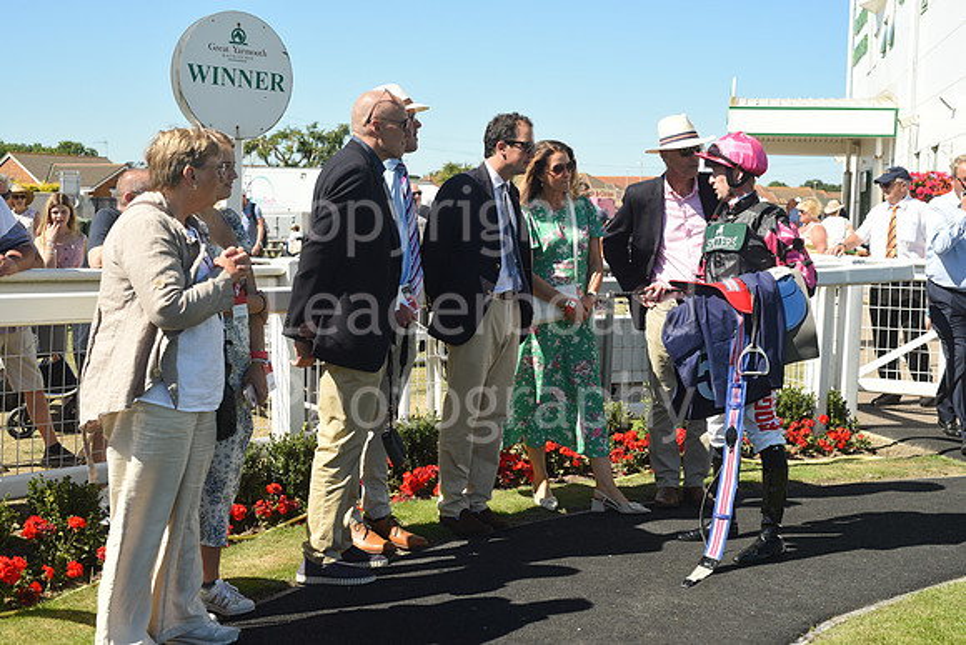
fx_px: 1342
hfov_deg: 39.6
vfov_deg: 27.0
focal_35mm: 50
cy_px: 322
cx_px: 483
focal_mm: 50
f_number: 6.3
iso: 500
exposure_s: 1/1250
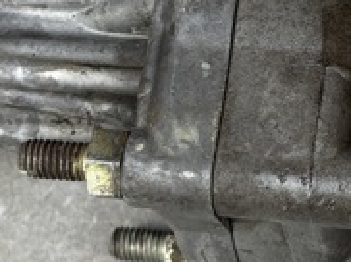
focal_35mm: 169
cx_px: 324
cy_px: 28
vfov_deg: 8.7
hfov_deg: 11.6
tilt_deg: -64.3
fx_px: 1711
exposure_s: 1/133
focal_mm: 6.76
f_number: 1.78
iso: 50
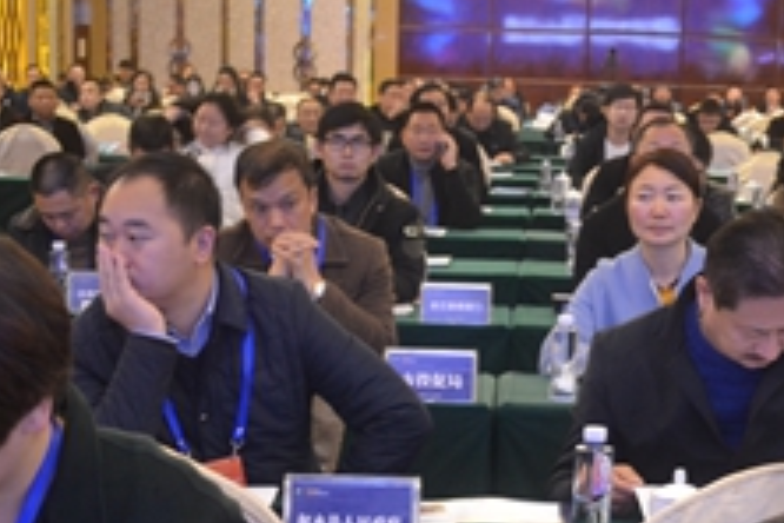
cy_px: 532
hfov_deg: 23.1
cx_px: 480
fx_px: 1916
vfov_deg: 15.2
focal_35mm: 88
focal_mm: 26
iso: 1250
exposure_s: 1/15
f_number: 4.2
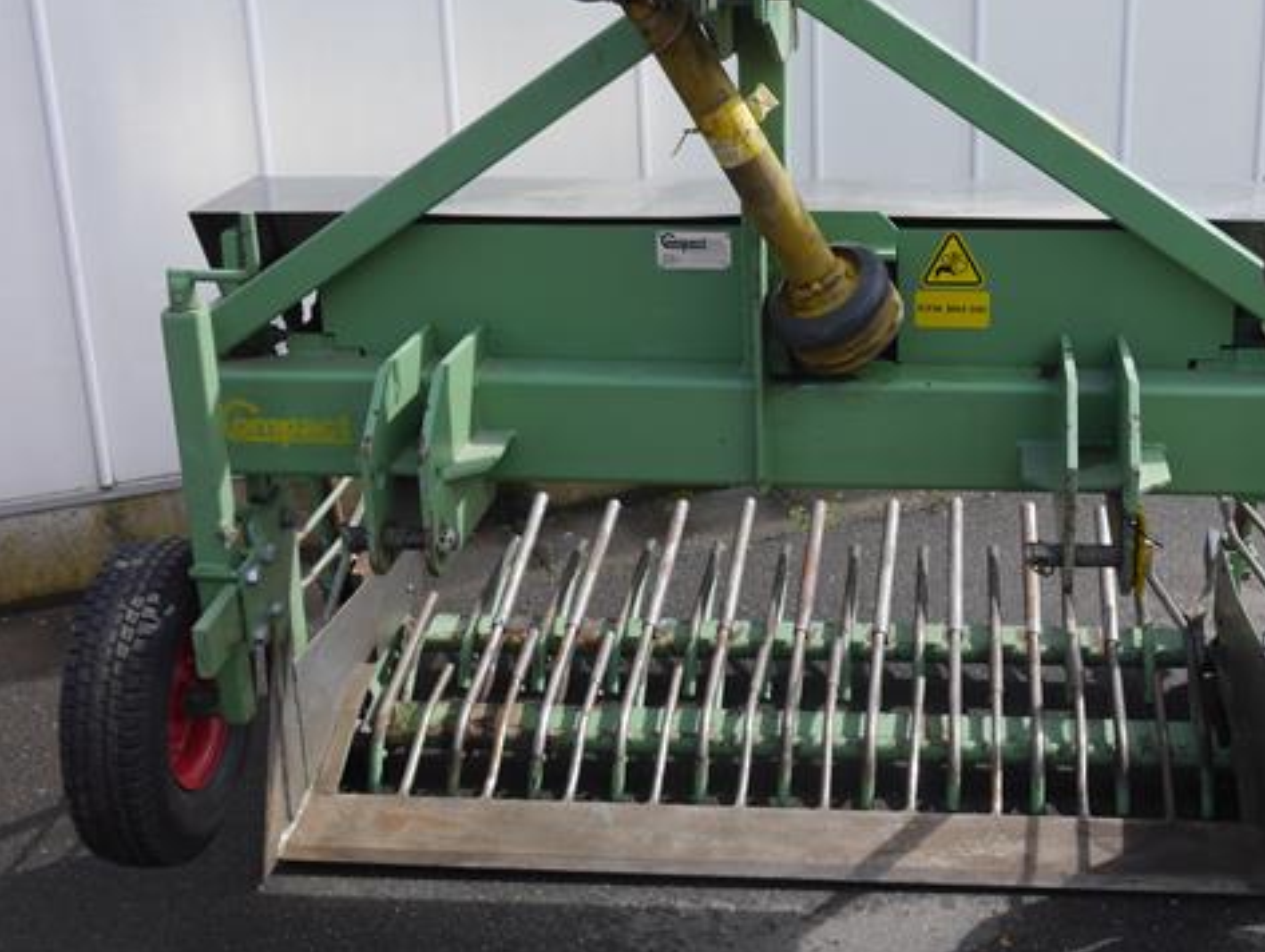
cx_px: 801
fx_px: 1976
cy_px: 447
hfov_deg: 35.3
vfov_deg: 27.1
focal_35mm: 54
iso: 160
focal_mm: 20
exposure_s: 1/250
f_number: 6.3
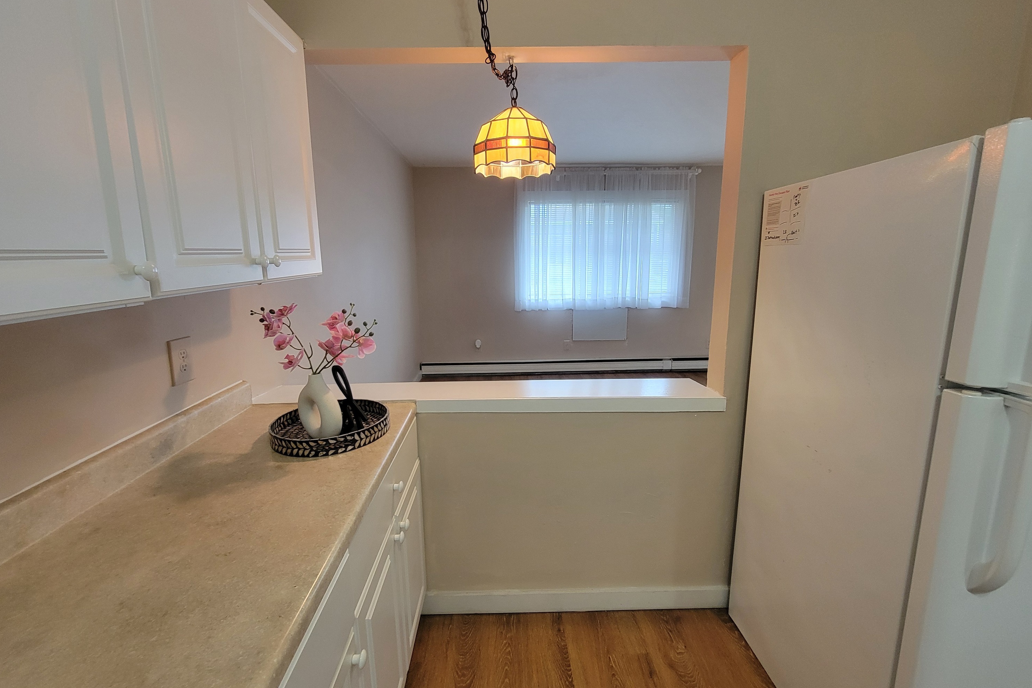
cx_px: 508
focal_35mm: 14
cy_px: 332
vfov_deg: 81.2
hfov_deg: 104.2
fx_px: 401
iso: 250
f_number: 2.2
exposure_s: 1/60
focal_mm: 2.2
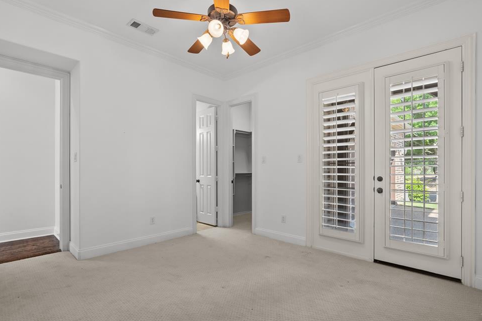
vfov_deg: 70.4
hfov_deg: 93.3
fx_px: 228
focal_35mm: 17
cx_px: 237
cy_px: 168
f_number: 8
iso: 640
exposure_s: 1/2
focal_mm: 16
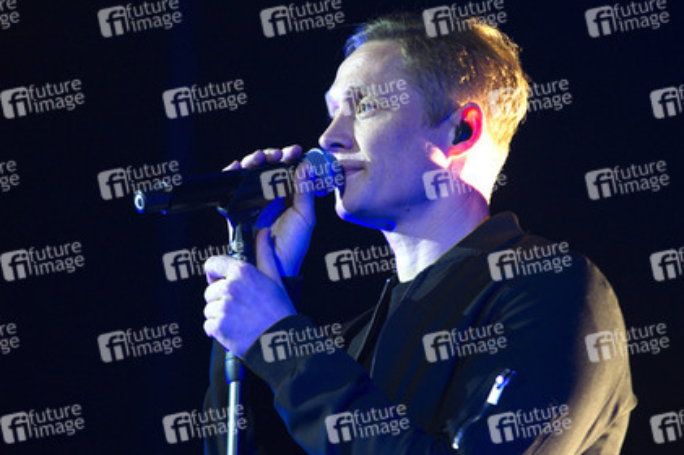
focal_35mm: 214
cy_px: 221
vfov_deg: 6.4
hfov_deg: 9.6
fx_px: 4063
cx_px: 323
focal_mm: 200
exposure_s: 1/80
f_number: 2.8
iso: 3200
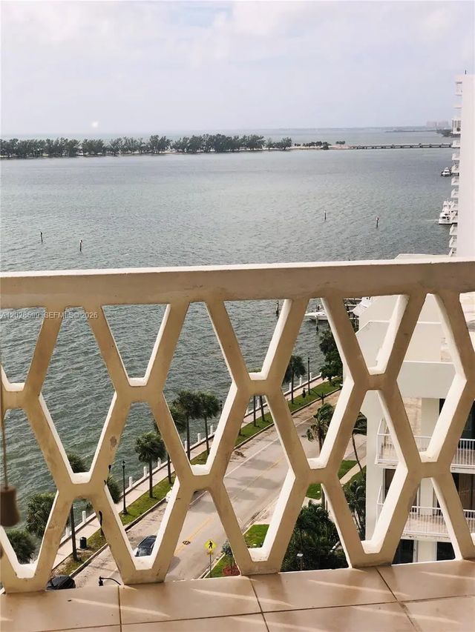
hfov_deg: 28.0
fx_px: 951
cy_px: 316
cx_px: 238
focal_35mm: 52
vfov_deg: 36.8
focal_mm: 6
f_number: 2.4
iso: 16
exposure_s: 1/1736
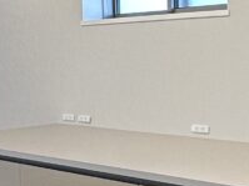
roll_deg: +0.8
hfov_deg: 21.7
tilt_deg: -1.5
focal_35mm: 72
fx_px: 518
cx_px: 390
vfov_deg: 20.4
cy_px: 70
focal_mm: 2.22
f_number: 2.2
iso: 160
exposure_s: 1/120
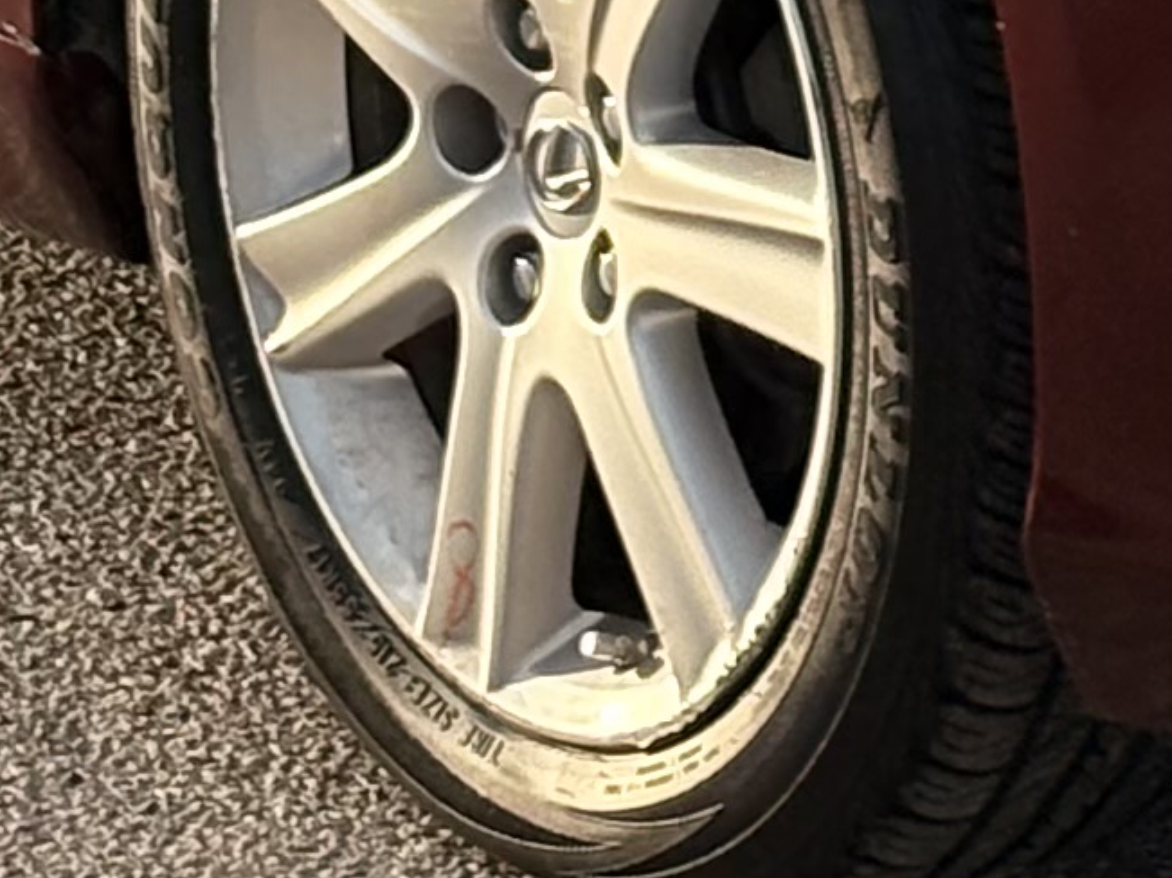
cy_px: -1146
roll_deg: +1.4
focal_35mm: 322
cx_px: 1197
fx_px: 10900
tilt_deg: -9.0
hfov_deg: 6.1
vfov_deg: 4.5
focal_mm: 5.96
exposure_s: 1/2451
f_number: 1.6
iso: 32
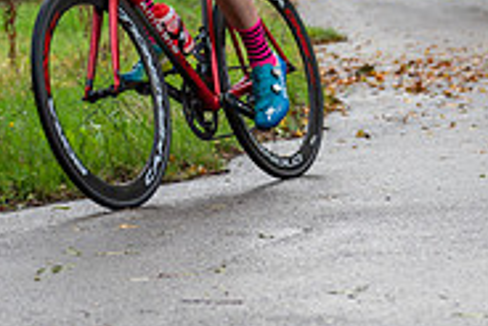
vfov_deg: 7.0
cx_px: 82
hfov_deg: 10.5
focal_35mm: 195
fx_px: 2645
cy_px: -160
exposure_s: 1/500
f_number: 3.2
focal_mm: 62
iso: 200
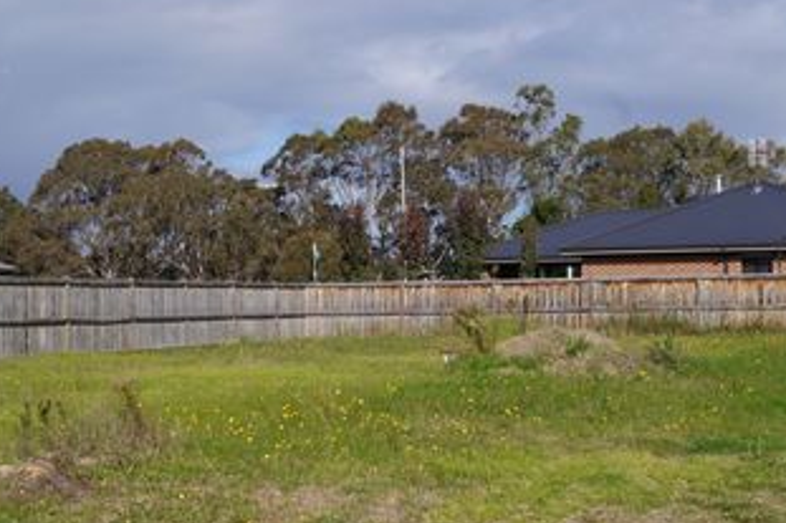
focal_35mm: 68
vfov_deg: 20.0
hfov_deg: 29.7
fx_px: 1484
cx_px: 392
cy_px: 327
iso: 100
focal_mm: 30
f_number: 13
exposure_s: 1/200
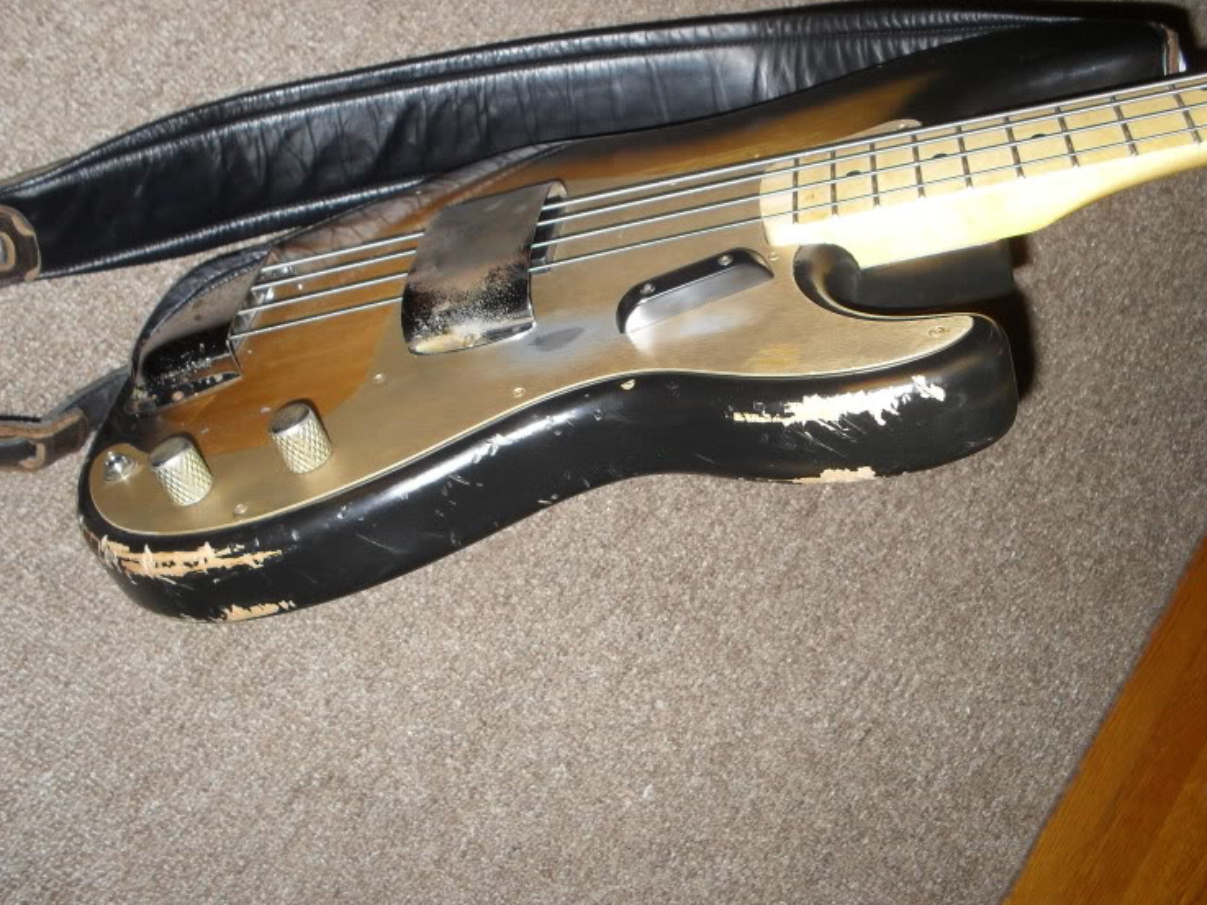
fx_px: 1325
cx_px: 627
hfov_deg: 49.0
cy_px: 440
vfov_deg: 37.7
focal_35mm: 38
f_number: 3.2
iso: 200
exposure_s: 1/45
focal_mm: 6.3
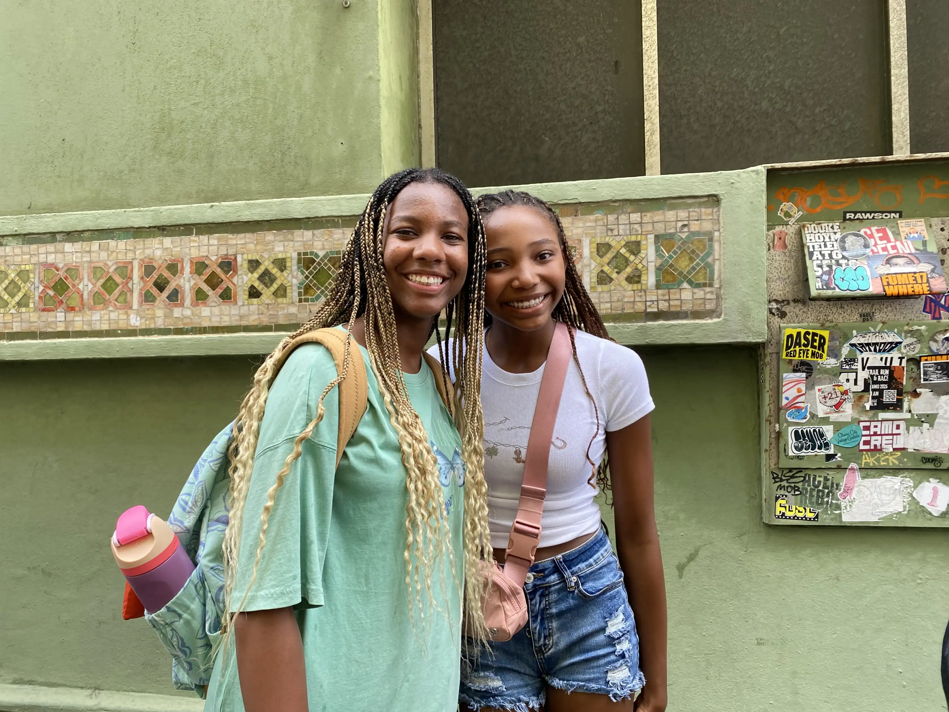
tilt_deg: -3.4
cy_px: 356
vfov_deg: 53.1
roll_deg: +2.0
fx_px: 713
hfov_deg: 67.3
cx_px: 474
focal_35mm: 26
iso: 32
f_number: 1.8
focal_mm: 4.25
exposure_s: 1/129
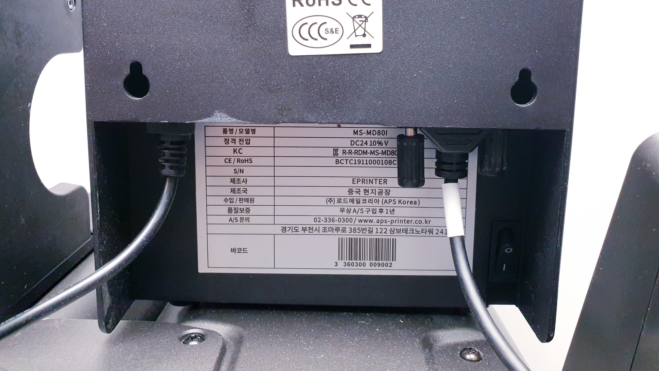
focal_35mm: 29
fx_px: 507
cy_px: 121
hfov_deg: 66.1
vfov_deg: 39.7
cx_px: 323
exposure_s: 1/100
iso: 250
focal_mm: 4.3
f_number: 2.4
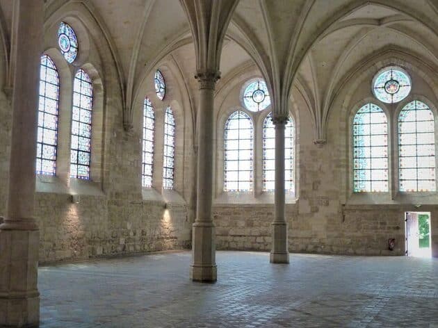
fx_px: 506
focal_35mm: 40
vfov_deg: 35.9
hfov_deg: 46.8
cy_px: 164
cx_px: 219
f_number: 3.6
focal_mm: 6.5
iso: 400
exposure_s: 1/30
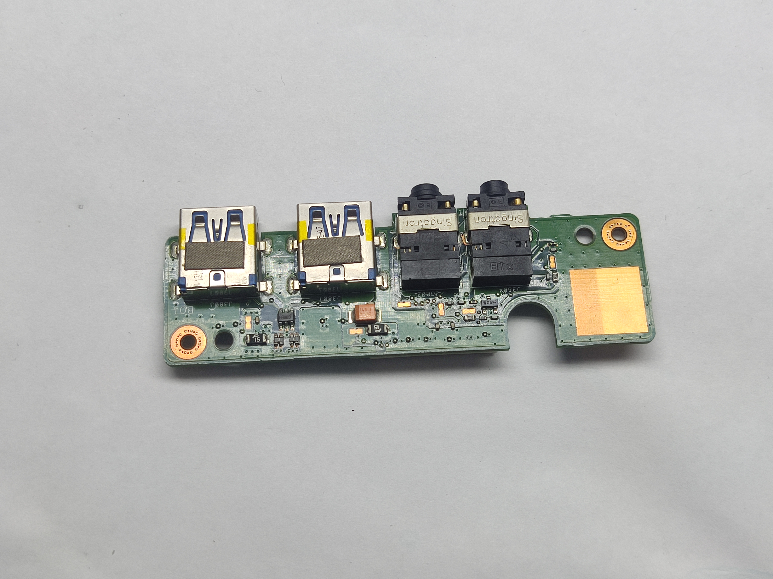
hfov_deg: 41.2
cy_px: 290
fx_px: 1027
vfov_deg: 31.5
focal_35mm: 46
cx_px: 386
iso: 50
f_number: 1.79
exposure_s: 1/239
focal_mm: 4.71
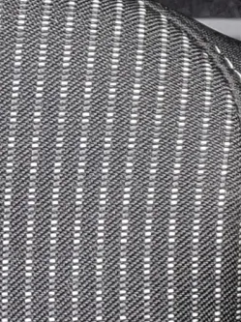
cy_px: 147
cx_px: 863
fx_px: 1646
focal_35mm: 177
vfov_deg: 11.2
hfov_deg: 7.0
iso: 125
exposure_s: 1/100
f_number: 1.8
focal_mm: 5.54
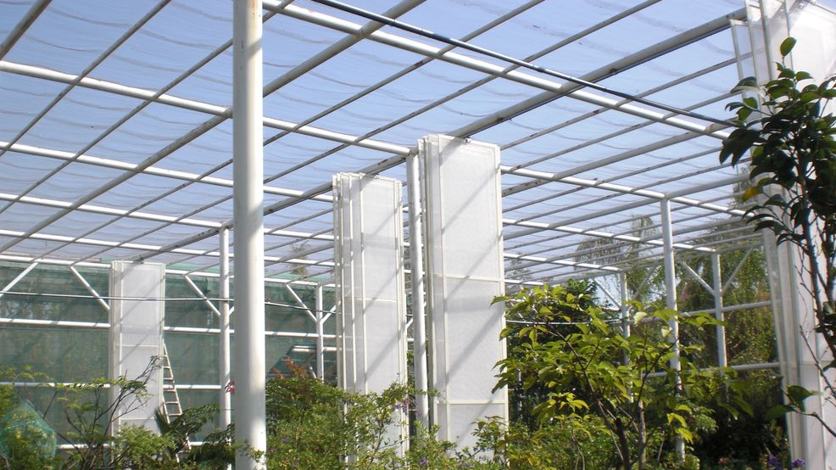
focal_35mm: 42
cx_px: 417
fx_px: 931
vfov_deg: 28.2
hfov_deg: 48.4
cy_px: 301
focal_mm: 6.3
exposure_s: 1/250
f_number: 5.6
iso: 64
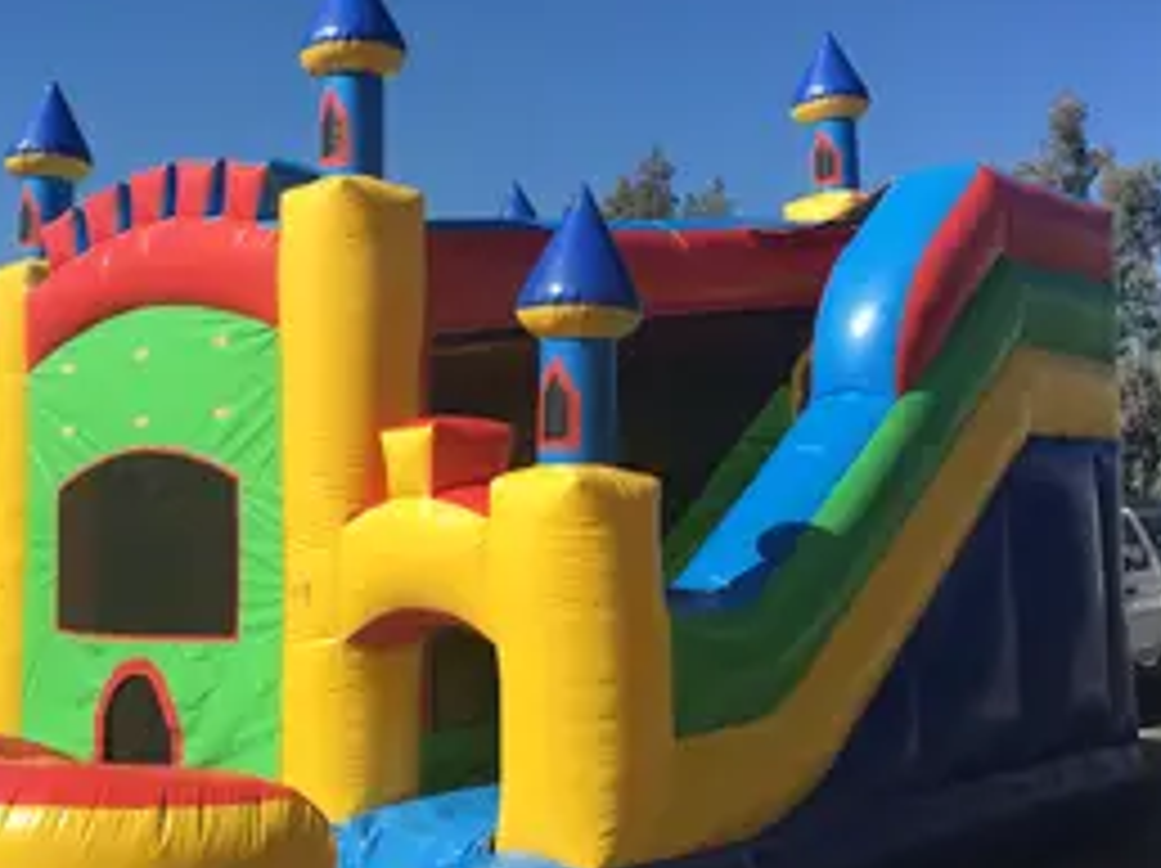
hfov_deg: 41.8
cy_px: 418
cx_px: 436
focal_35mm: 45
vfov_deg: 32.1
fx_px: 1508
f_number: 2.2
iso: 25
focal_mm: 4.15
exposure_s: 1/1832
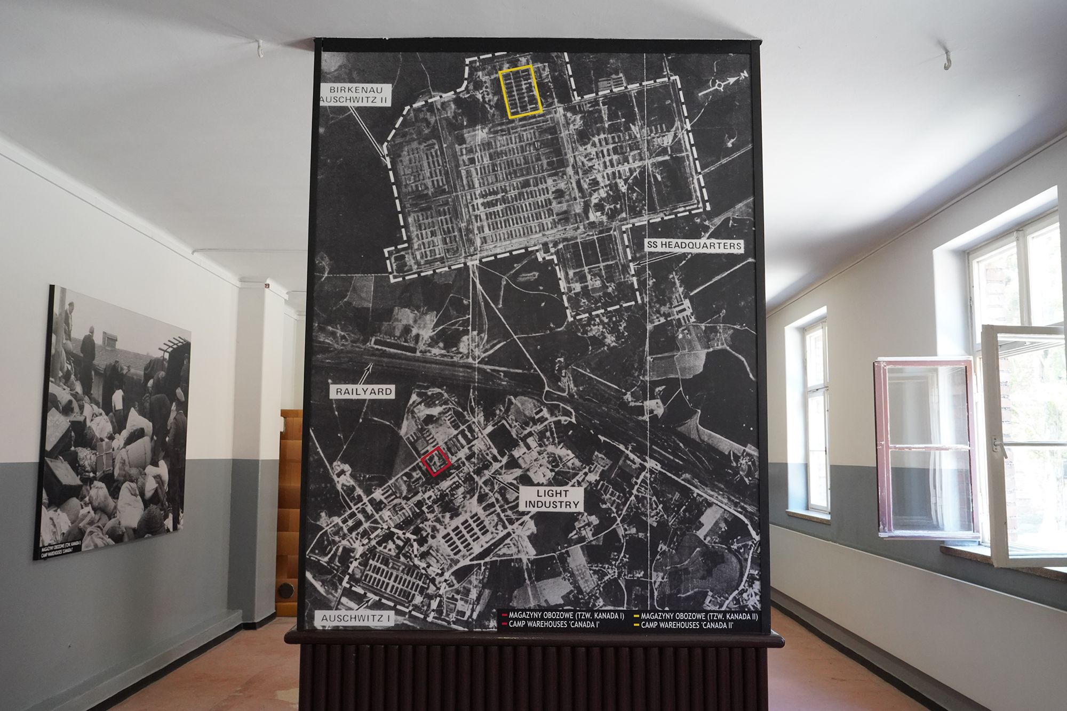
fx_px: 711
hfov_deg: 73.7
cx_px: 534
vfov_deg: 53.1
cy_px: 356
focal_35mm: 24
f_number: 8
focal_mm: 24
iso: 3200
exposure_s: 1/80
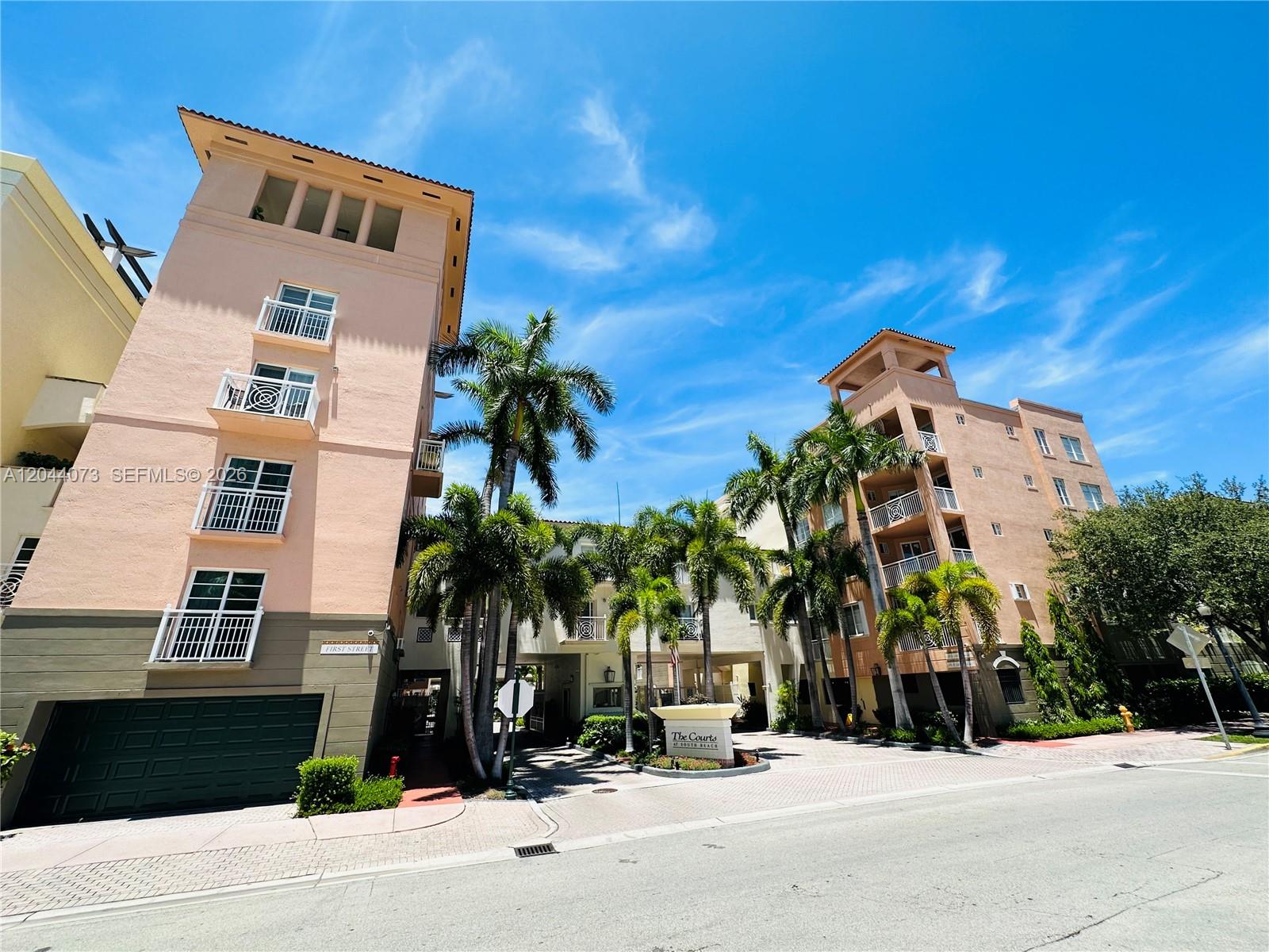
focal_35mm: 14
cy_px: 476
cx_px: 634
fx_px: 513
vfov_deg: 85.7
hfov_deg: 102.1
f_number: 2.2
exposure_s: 1/1350
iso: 50
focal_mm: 2.22
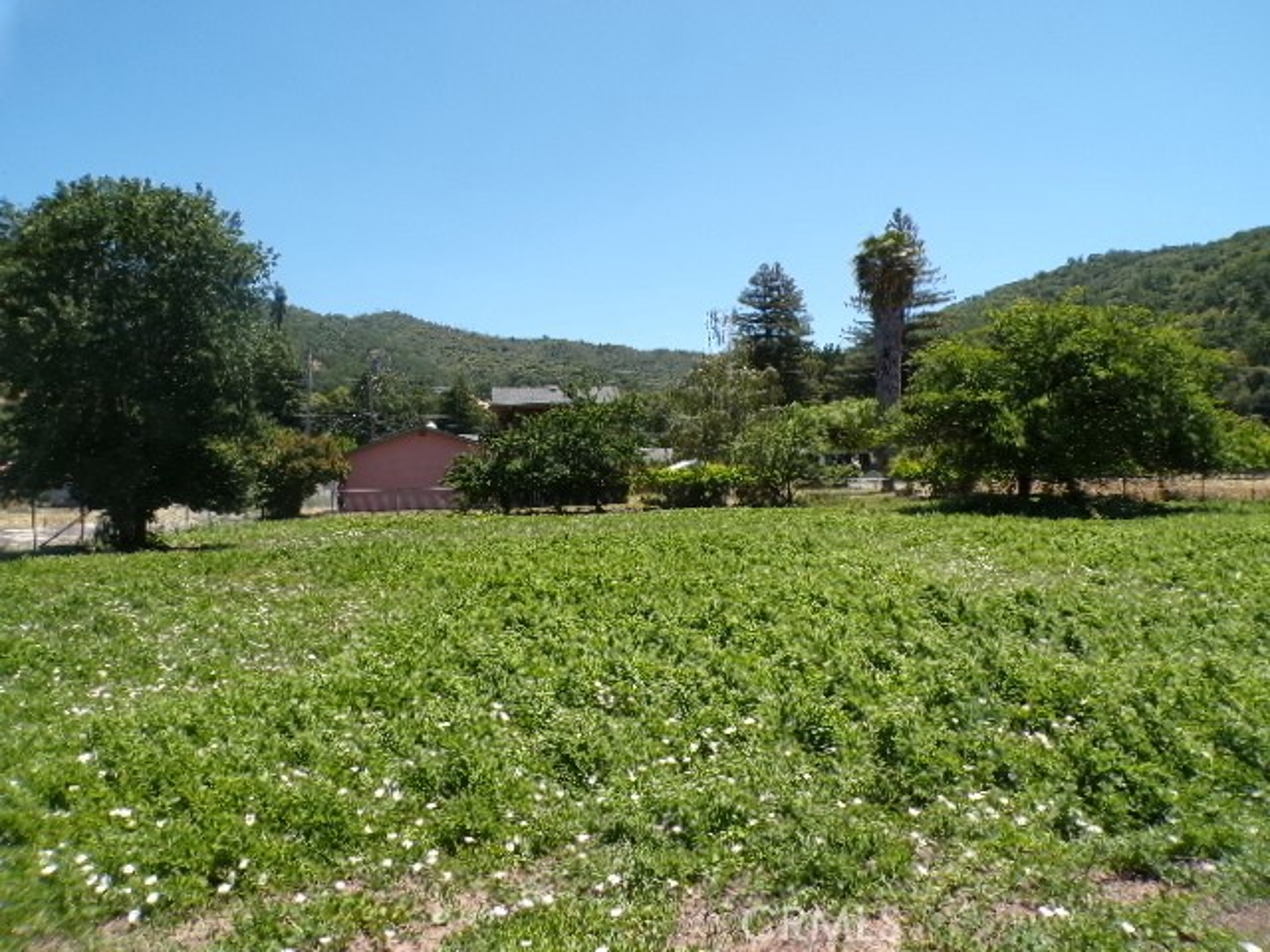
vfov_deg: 56.8
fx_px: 881
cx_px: 635
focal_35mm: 24
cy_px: 476
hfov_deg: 71.6
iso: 100
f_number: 4.4
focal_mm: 4.3
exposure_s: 1/400
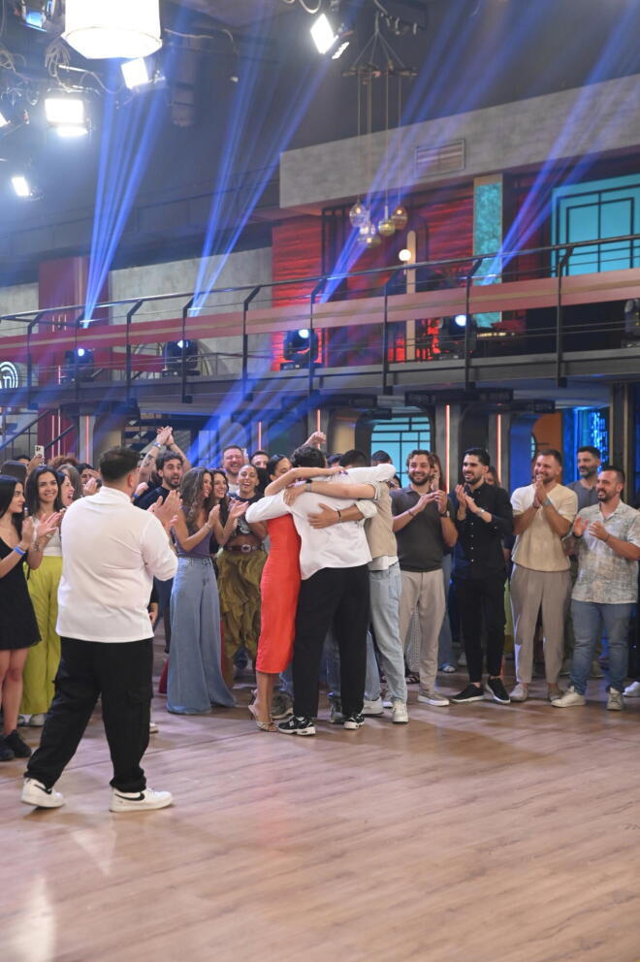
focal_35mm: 52
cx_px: 320
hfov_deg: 26.0
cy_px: 481
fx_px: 1388
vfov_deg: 38.2
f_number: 4
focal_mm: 52
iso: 3200
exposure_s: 1/200
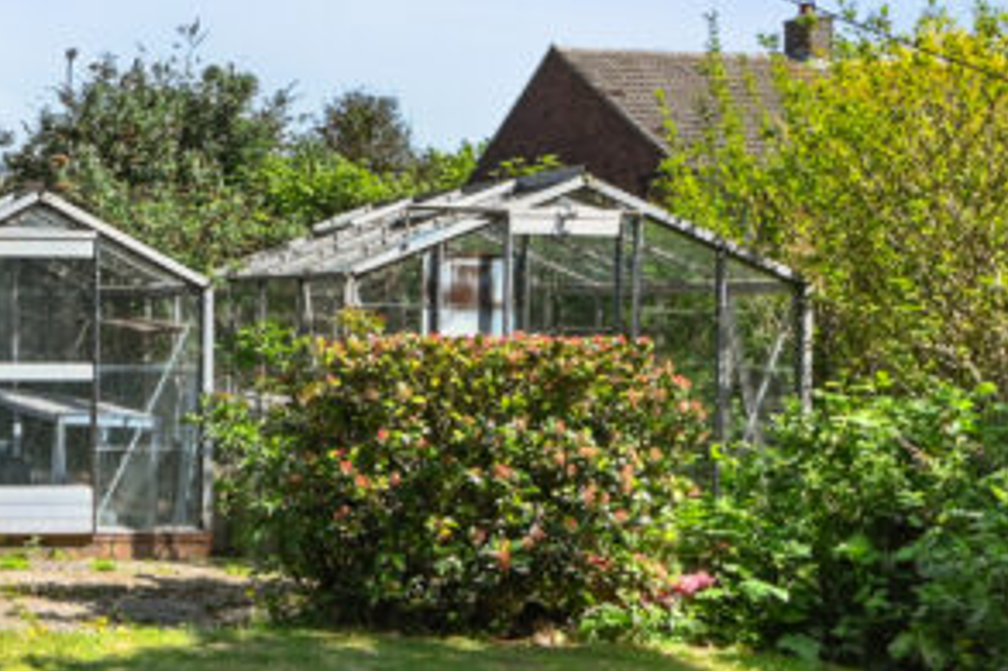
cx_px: -117
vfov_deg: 27.5
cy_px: 287
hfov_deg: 34.5
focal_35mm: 49
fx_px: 1371
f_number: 8
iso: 500
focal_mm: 14
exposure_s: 1/500
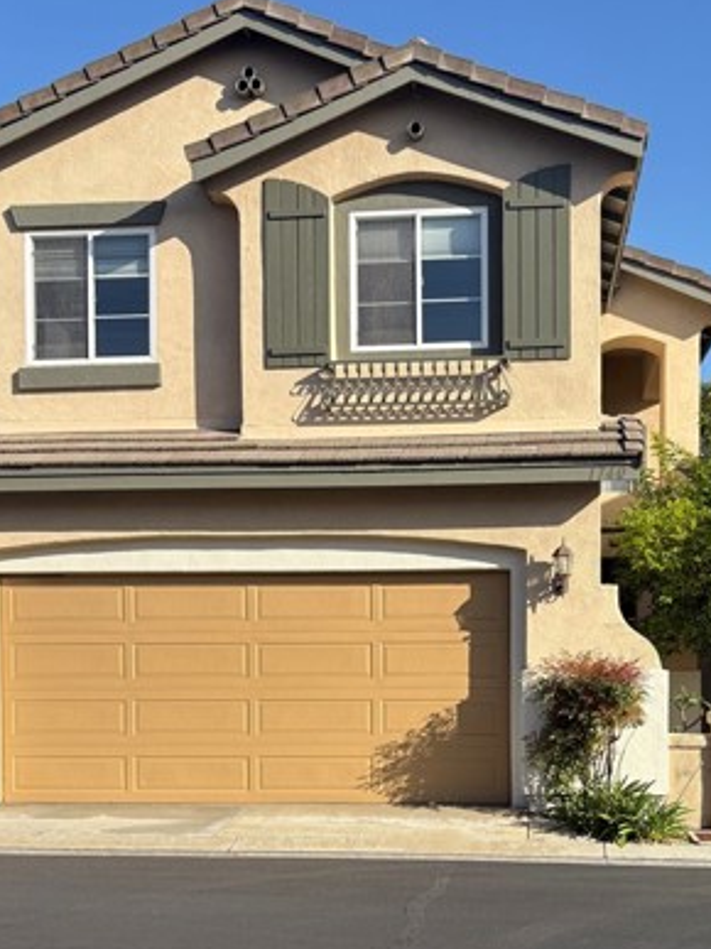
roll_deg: -1.0
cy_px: 692
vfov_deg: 42.7
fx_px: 1178
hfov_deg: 33.5
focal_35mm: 43
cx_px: 427
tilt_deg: +0.1
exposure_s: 1/2985
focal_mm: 5.96
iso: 50
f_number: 1.6
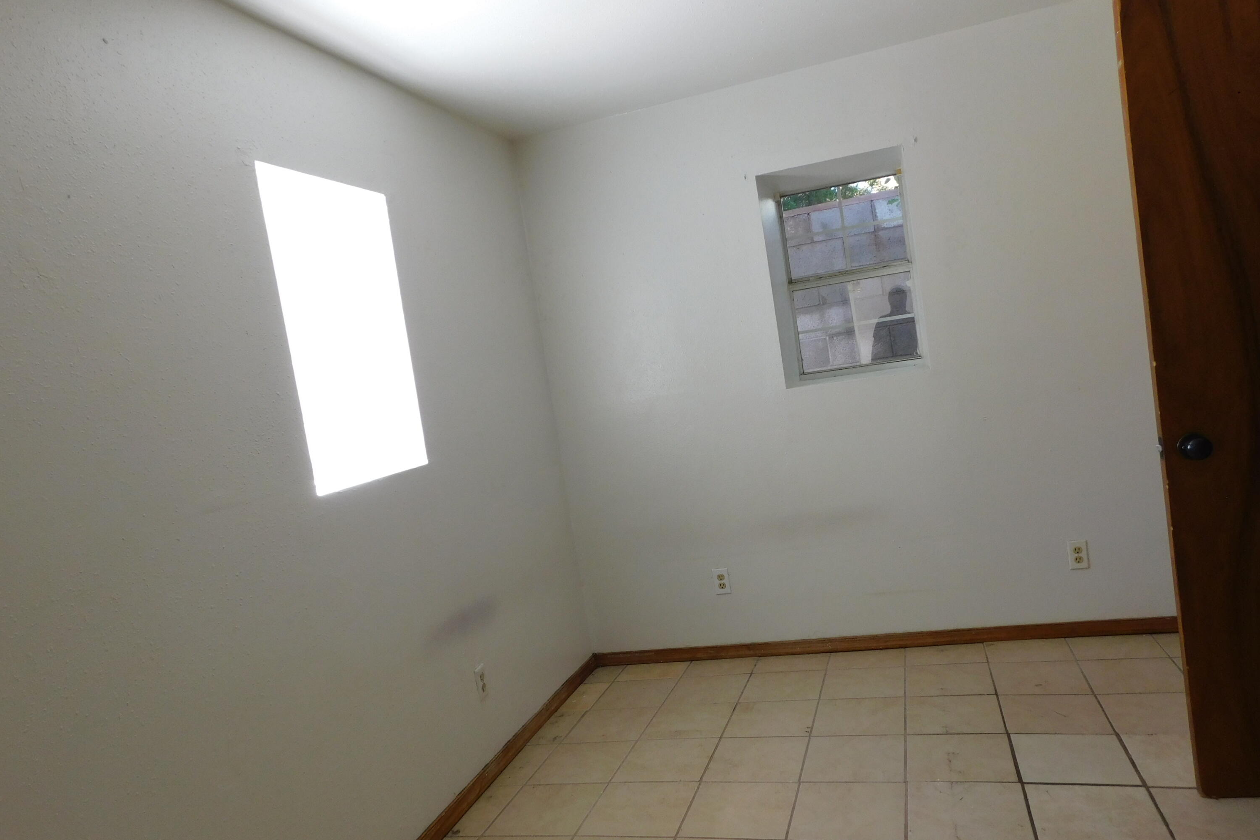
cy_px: 446
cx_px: 631
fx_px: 840
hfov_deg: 73.7
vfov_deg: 53.1
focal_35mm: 24
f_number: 3
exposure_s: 1/60
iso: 125
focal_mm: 4
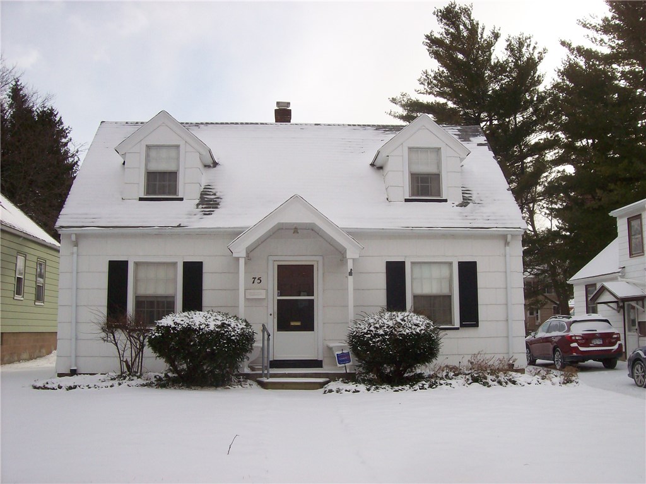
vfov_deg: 39.6
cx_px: 323
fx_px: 672
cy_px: 242
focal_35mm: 36
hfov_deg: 51.4
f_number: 4.8
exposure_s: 1/725
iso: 80
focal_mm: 6
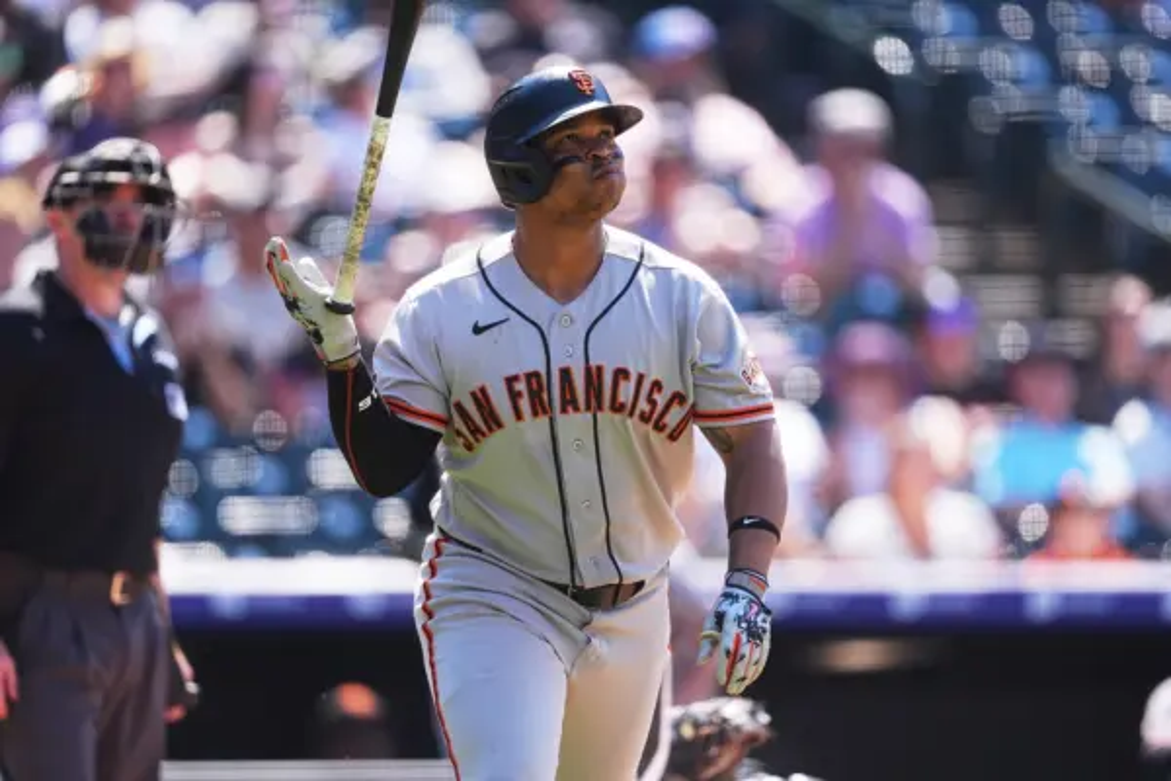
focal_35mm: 600
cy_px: 390
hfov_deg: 3.4
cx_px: 586
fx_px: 19515
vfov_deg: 2.3
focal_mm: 600
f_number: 4
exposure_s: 1/1600
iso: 400
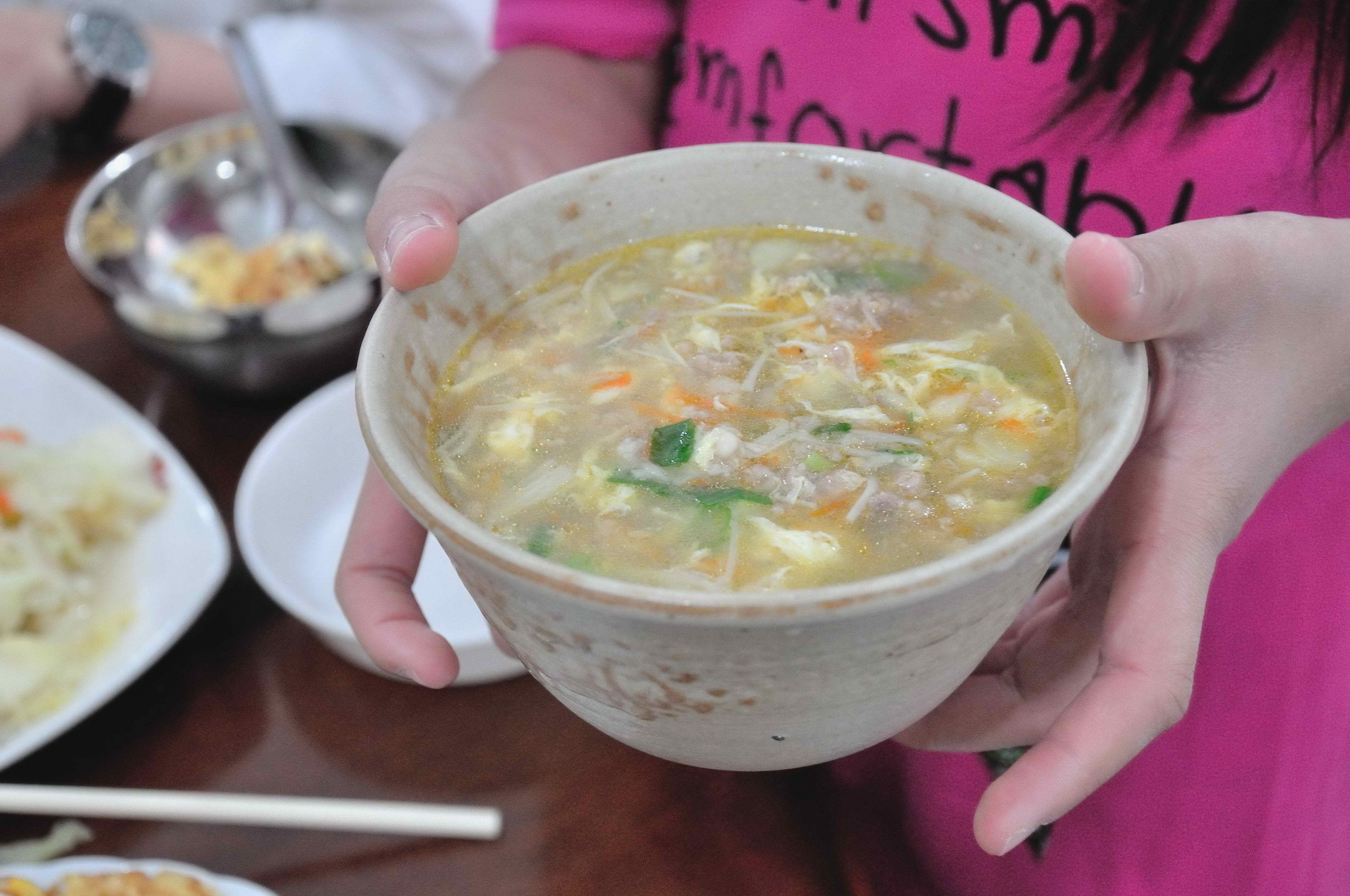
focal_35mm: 51
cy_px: 448
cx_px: 675
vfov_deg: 26.4
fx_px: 1910
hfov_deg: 38.9
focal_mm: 34
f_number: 5.6
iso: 1250
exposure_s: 1/50
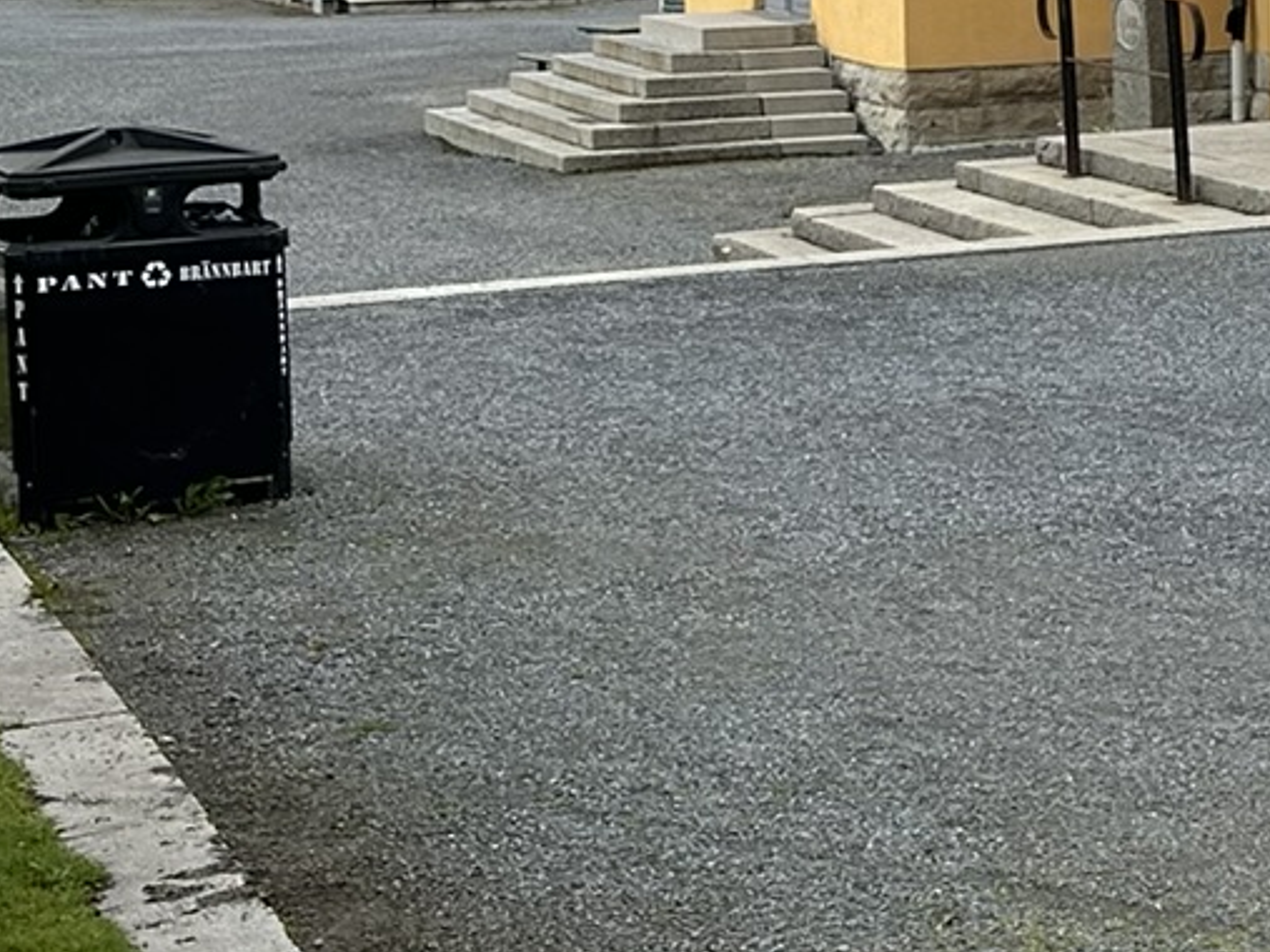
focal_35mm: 97
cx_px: 2094
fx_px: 3558
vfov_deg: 14.9
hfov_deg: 17.4
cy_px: -55
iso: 80
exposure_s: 1/1339
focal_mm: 6.86
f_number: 1.78
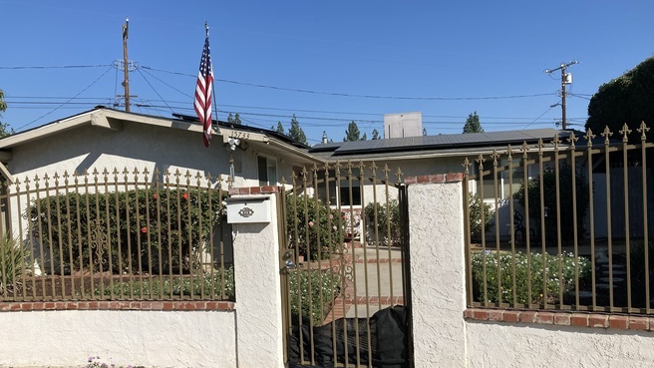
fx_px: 538
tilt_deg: +0.2
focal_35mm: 31
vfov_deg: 37.5
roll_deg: +2.2
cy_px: 237
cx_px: 327
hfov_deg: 62.6
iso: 20
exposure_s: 1/3205
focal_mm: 3.99
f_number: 1.8
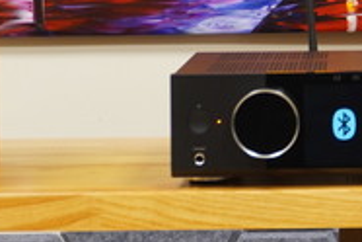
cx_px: 387
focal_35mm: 195
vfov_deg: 6.9
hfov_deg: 10.4
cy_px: -147
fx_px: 1962
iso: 400
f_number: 5.6
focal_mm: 31
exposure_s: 1/15
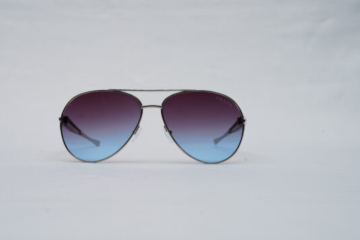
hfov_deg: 35.6
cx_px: 159
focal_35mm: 56
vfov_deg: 24.2
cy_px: 110
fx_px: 560
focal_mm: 50
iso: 100
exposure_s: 1/160
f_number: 9
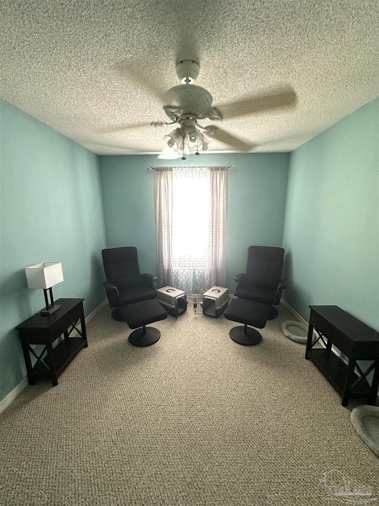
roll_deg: -0.4
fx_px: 204
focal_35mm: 14
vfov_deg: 102.1
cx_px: 190
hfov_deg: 85.7
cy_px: 253
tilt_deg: -11.0
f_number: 2.2
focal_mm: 2.22
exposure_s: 1/60
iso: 800
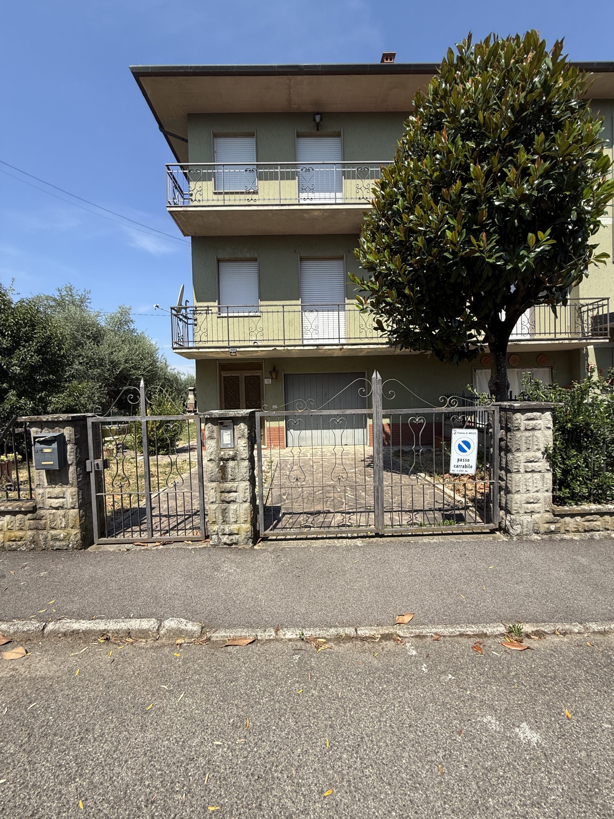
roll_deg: +1.9
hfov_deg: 85.7
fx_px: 331
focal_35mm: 14
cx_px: 307
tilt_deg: +0.3
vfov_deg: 102.1
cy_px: 410
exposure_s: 1/1534
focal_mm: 2.22
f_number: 2.2
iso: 50
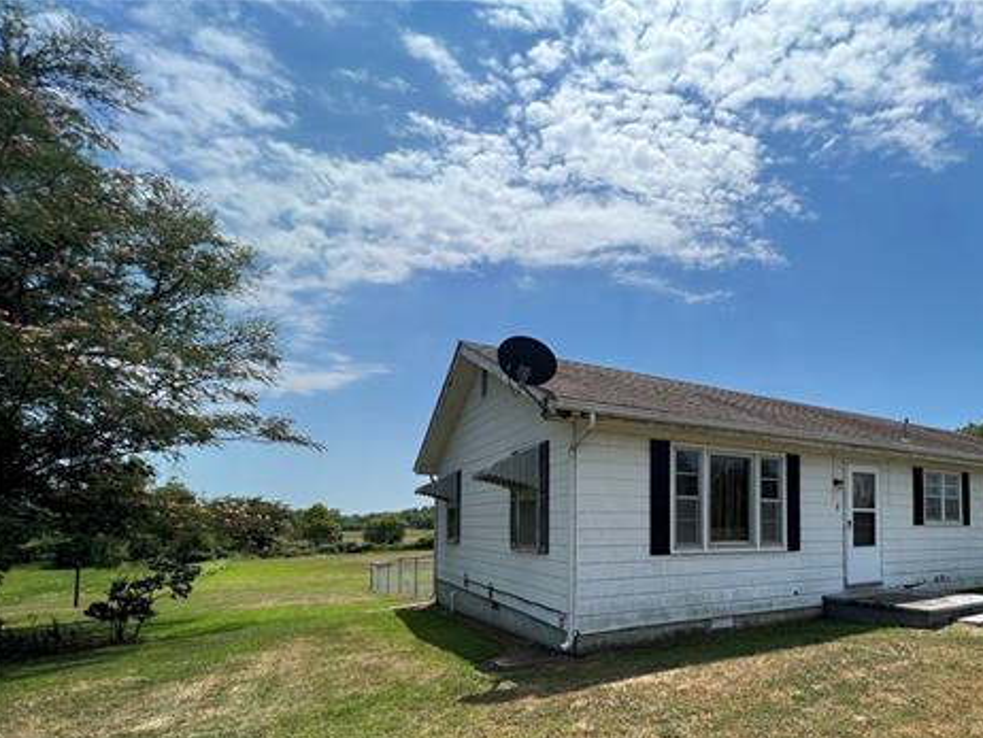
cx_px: 668
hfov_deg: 84.2
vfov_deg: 69.0
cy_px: 508
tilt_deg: +2.4
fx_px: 511
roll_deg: +0.0
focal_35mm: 18
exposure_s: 1/1908
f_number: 1.8
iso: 32
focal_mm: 1.57
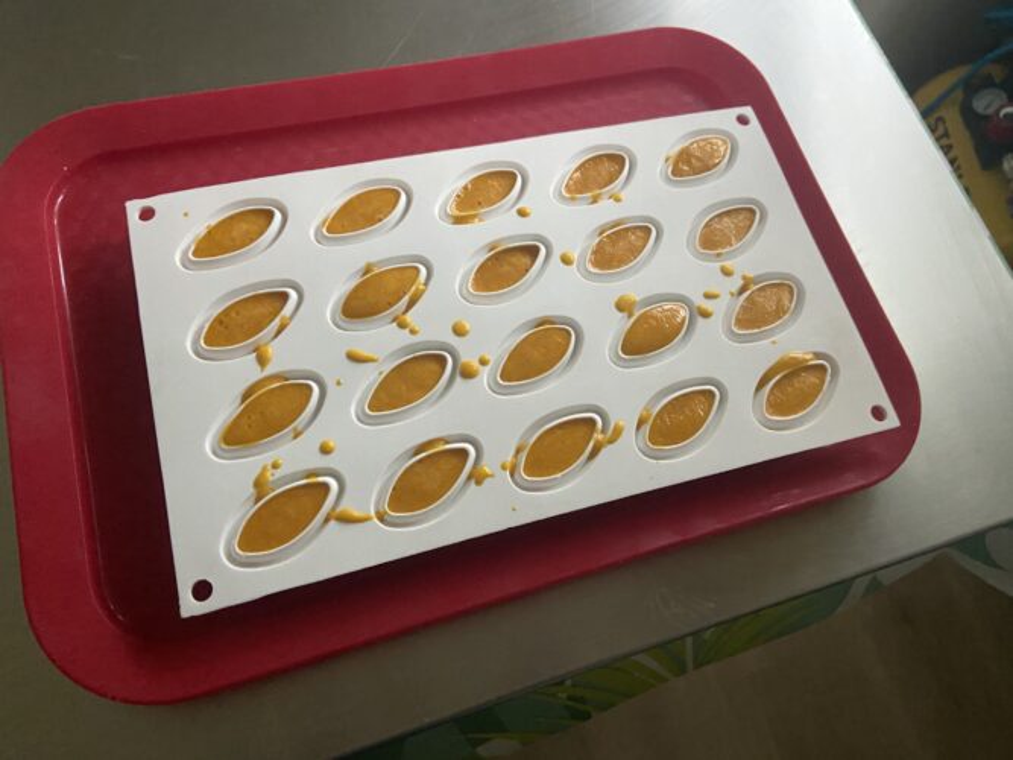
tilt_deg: -68.0
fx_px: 761
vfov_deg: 53.0
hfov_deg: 67.3
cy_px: 380
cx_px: 506
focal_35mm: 26
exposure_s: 1/33
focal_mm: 4.25
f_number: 1.8
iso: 640
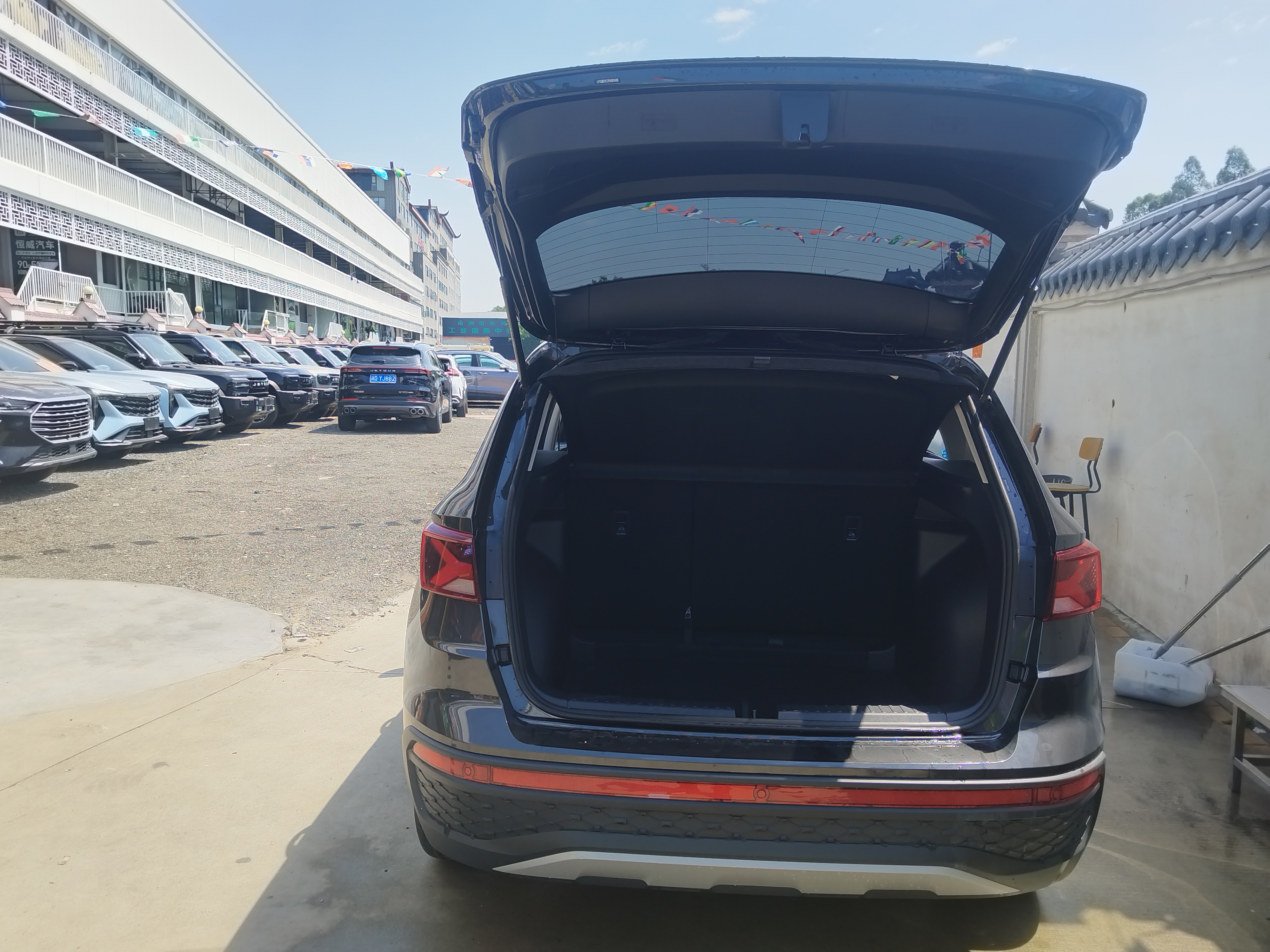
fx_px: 844
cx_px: 635
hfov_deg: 73.9
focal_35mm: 23
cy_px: 476
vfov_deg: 58.9
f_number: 1.9
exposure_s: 1/283
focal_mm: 5.52
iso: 100
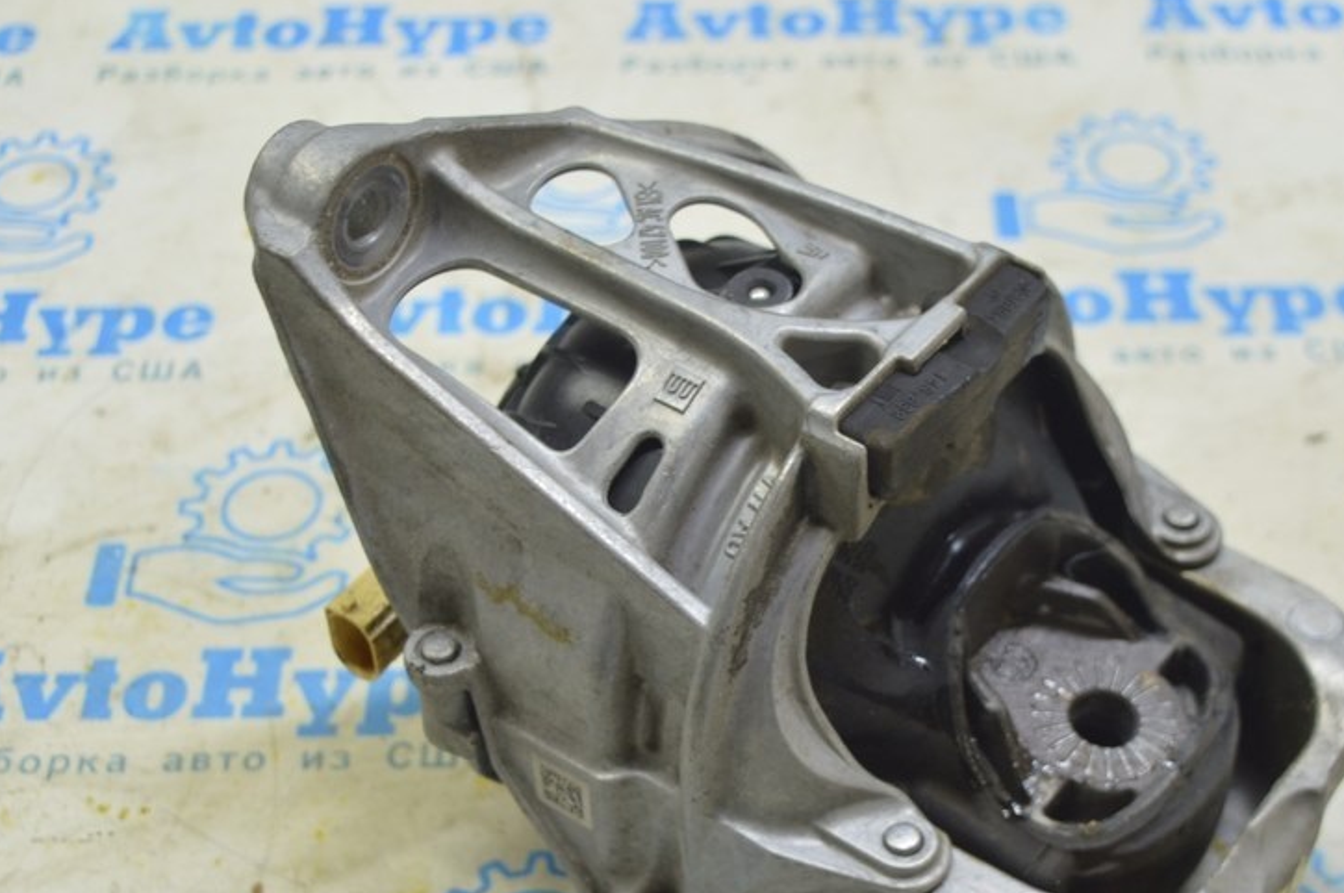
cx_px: 704
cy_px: 620
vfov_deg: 20.6
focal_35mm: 66
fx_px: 2451
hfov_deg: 30.7
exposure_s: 1/20
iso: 400
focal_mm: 31
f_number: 5.6
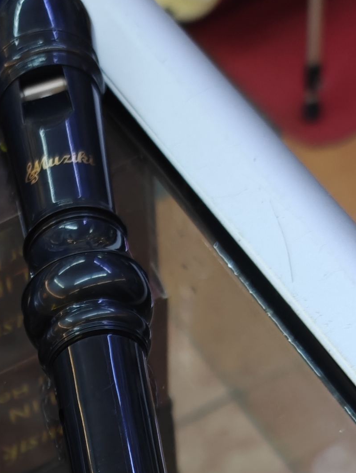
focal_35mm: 90
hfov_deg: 16.1
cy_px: 620
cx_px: -13
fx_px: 1232
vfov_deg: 19.9
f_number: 1.7
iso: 250
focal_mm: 6.06
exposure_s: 1/100
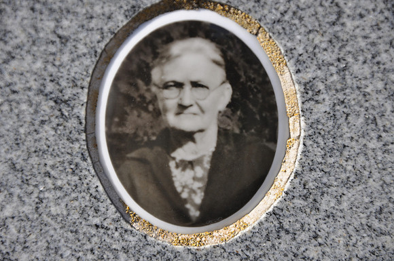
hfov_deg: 13.1
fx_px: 1721
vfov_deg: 8.7
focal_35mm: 158
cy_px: 130
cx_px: 197
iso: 200
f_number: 6.3
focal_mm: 105
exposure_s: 1/200
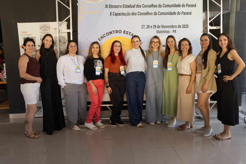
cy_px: 82
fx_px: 239
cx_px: 123
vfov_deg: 37.9
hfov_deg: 54.4
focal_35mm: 35
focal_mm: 35
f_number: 4
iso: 320
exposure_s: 1/100
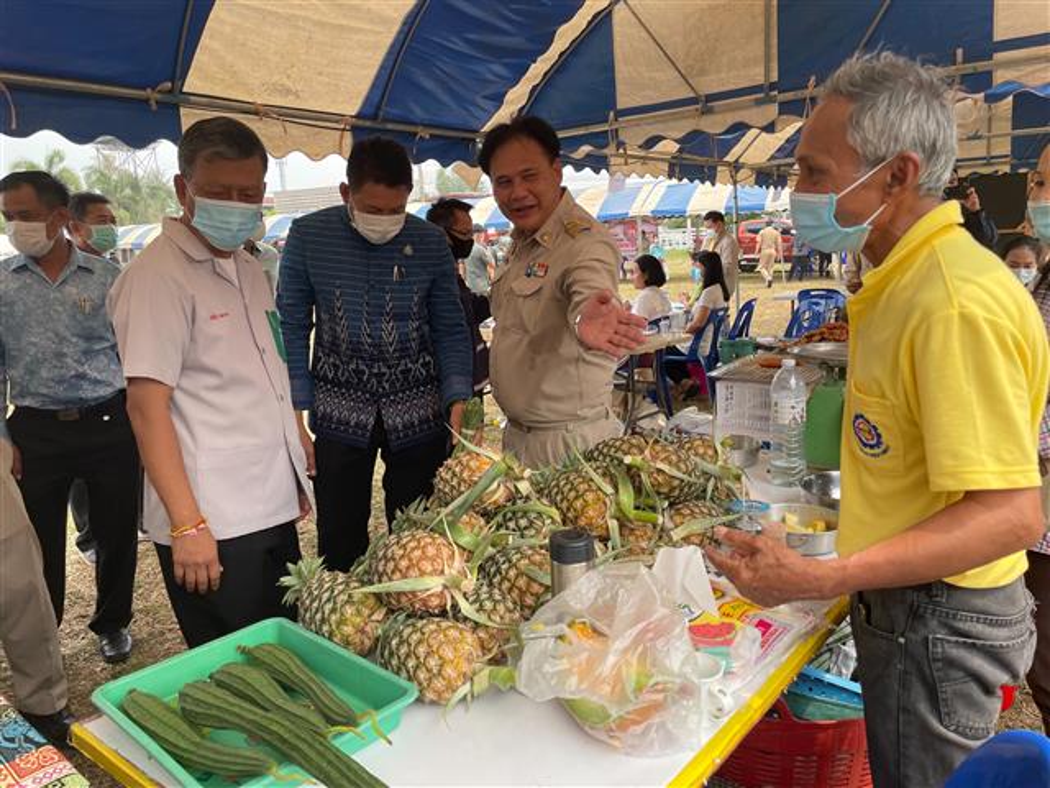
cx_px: 525
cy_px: 394
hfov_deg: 67.3
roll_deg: +2.3
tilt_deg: -8.9
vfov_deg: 53.1
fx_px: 789
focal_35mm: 26
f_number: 1.6
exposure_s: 1/530
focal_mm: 4.2
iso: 32
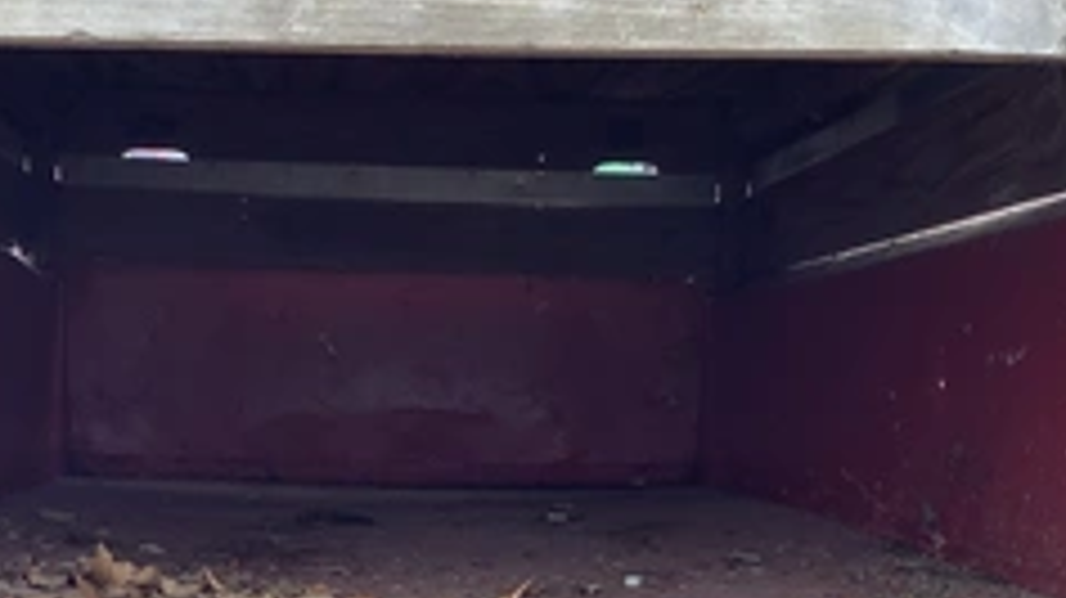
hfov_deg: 36.5
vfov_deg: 20.6
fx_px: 1610
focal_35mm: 57
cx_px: 445
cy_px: 549
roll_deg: -1.6
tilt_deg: -13.6
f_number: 2.4
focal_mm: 3.3
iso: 64
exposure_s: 1/120
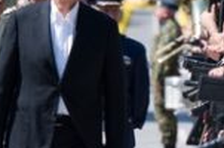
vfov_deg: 3.1
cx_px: 224
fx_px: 2775
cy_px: 27
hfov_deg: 4.6
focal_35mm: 447
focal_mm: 90
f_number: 2.8
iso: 160
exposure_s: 1/2000
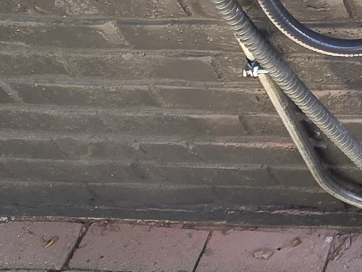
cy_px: -182
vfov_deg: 16.2
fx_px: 837
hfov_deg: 18.2
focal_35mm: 80
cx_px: 686
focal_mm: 2.2
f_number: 2.2
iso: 64
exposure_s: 1/120
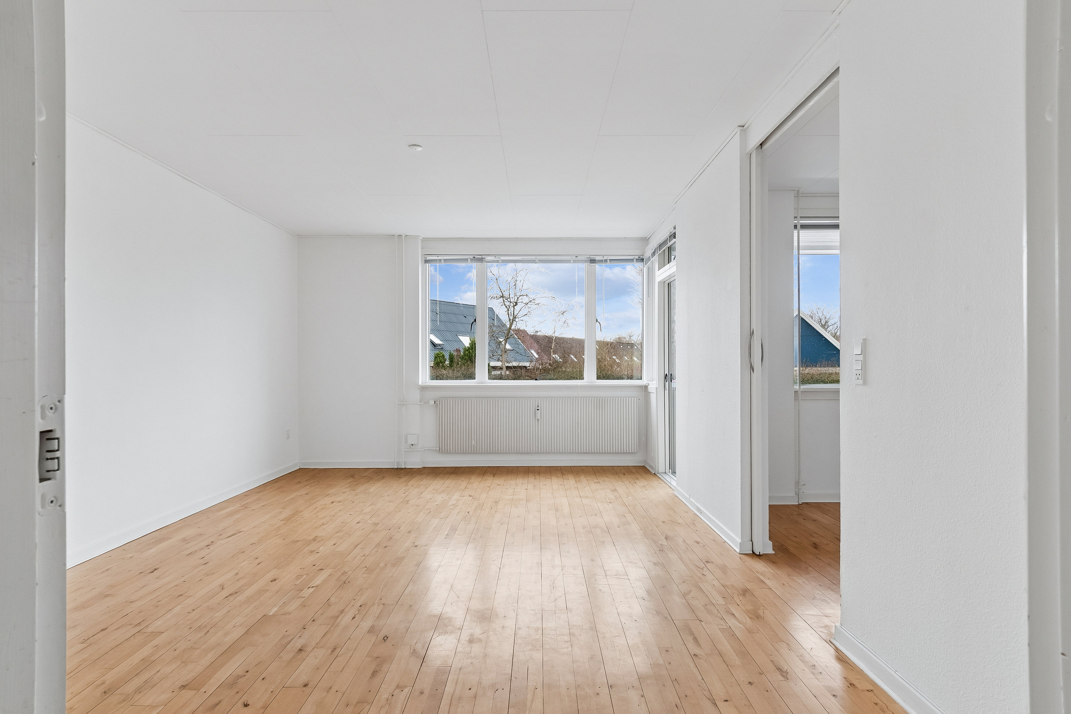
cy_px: 357
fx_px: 535
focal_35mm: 18
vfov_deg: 67.4
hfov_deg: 90.0
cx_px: 536
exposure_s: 1/20
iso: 200
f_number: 10
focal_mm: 12
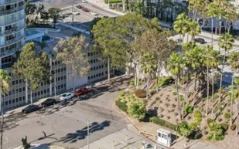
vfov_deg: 19.7
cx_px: 82
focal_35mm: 61
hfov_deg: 33.2
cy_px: -40
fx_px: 397
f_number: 2.8
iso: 140
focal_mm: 8.4
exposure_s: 1/2500
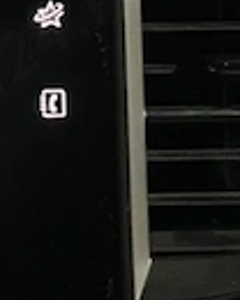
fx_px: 1385
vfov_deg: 12.4
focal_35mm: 156
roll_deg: -1.8
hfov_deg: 9.2
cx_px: -268
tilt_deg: -22.0
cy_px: 127
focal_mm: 5.1
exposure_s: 1/33
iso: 640
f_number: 1.6
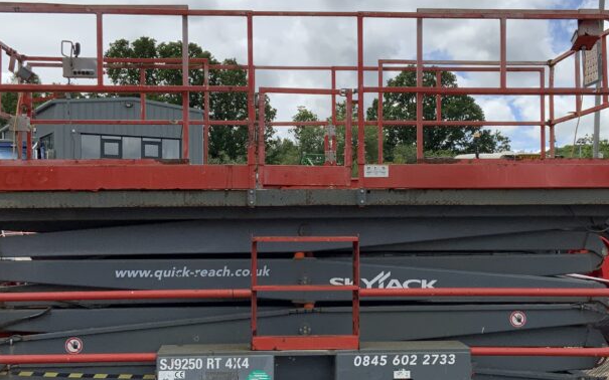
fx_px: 863
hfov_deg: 38.8
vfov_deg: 24.9
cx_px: 336
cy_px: 205
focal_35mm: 52
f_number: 1.8
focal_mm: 3
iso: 20
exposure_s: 1/2801
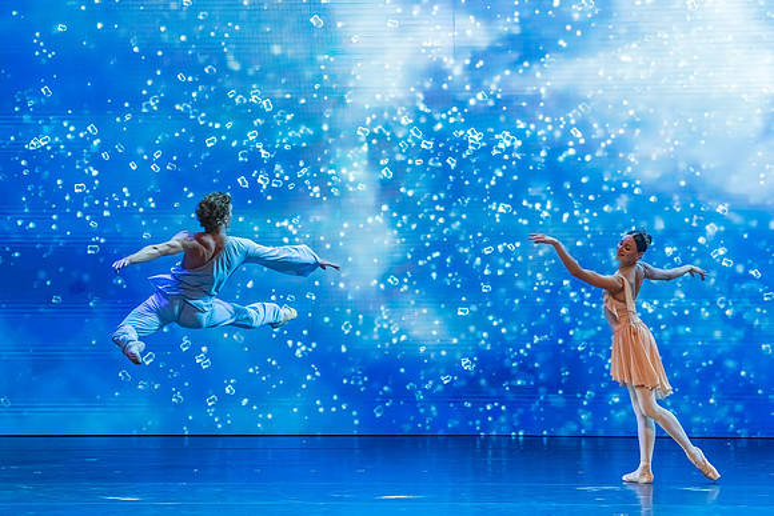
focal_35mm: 303
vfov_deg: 4.5
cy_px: 258
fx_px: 6510
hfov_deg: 6.8
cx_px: 304
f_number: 5.6
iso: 6400
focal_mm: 247
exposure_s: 1/400
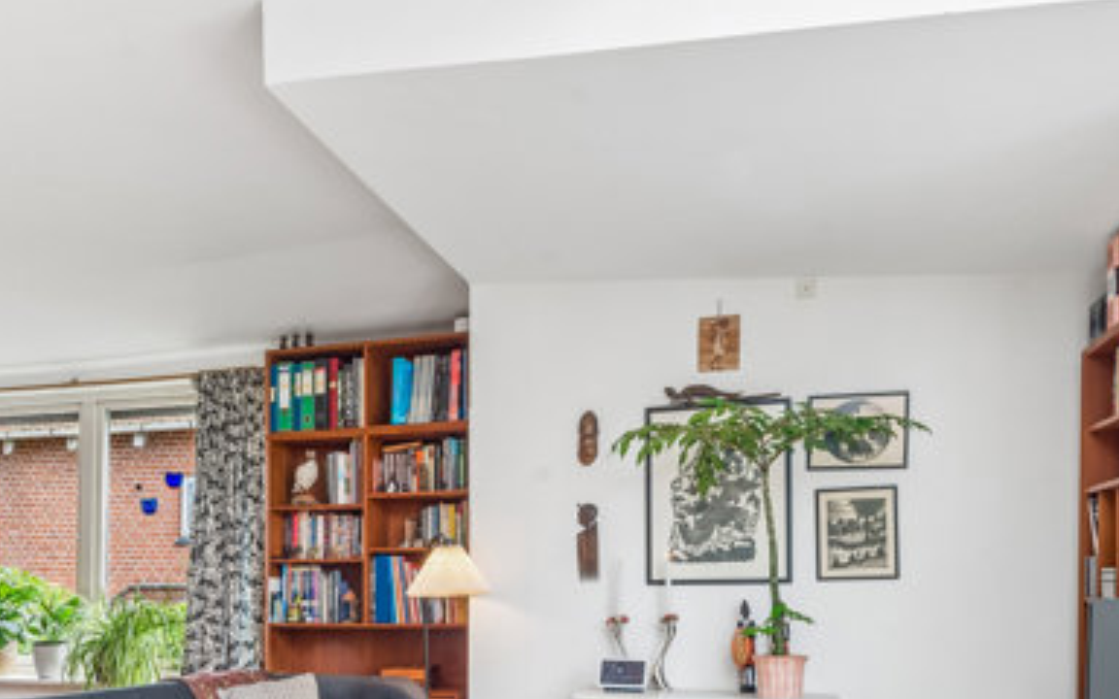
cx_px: 408
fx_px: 1037
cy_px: 601
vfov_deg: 35.5
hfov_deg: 55.9
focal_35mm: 34
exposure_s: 1/15
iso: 200
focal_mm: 16
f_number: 10
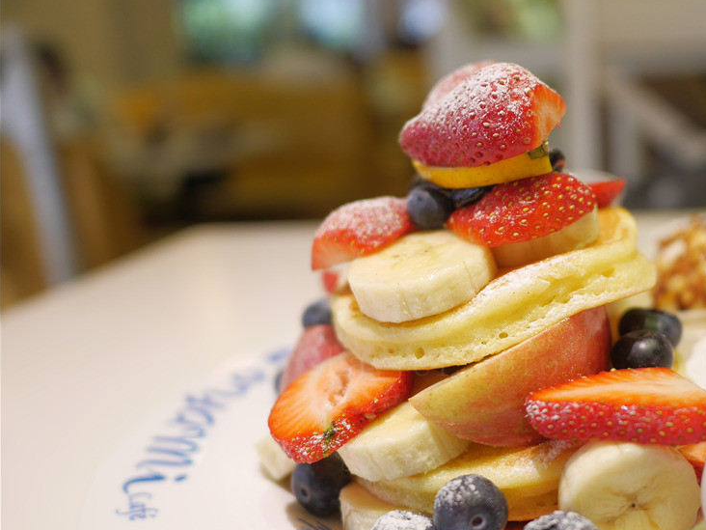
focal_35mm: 41
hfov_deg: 45.0
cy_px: 297
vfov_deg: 35.1
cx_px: 481
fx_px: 836
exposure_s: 1/60
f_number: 1.7
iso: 200
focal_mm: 15
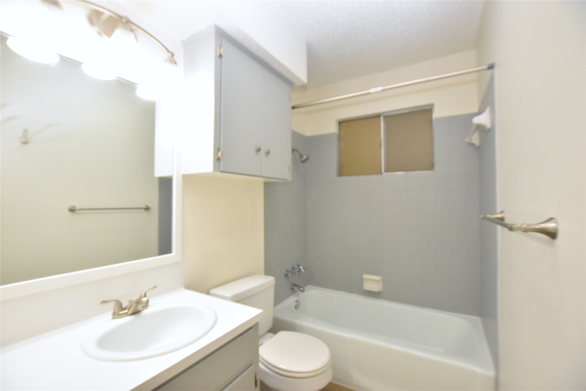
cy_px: 196
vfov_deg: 77.3
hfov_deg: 100.4
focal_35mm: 15
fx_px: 244
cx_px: 293
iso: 2500
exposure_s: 1/200
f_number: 5.6
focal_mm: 10
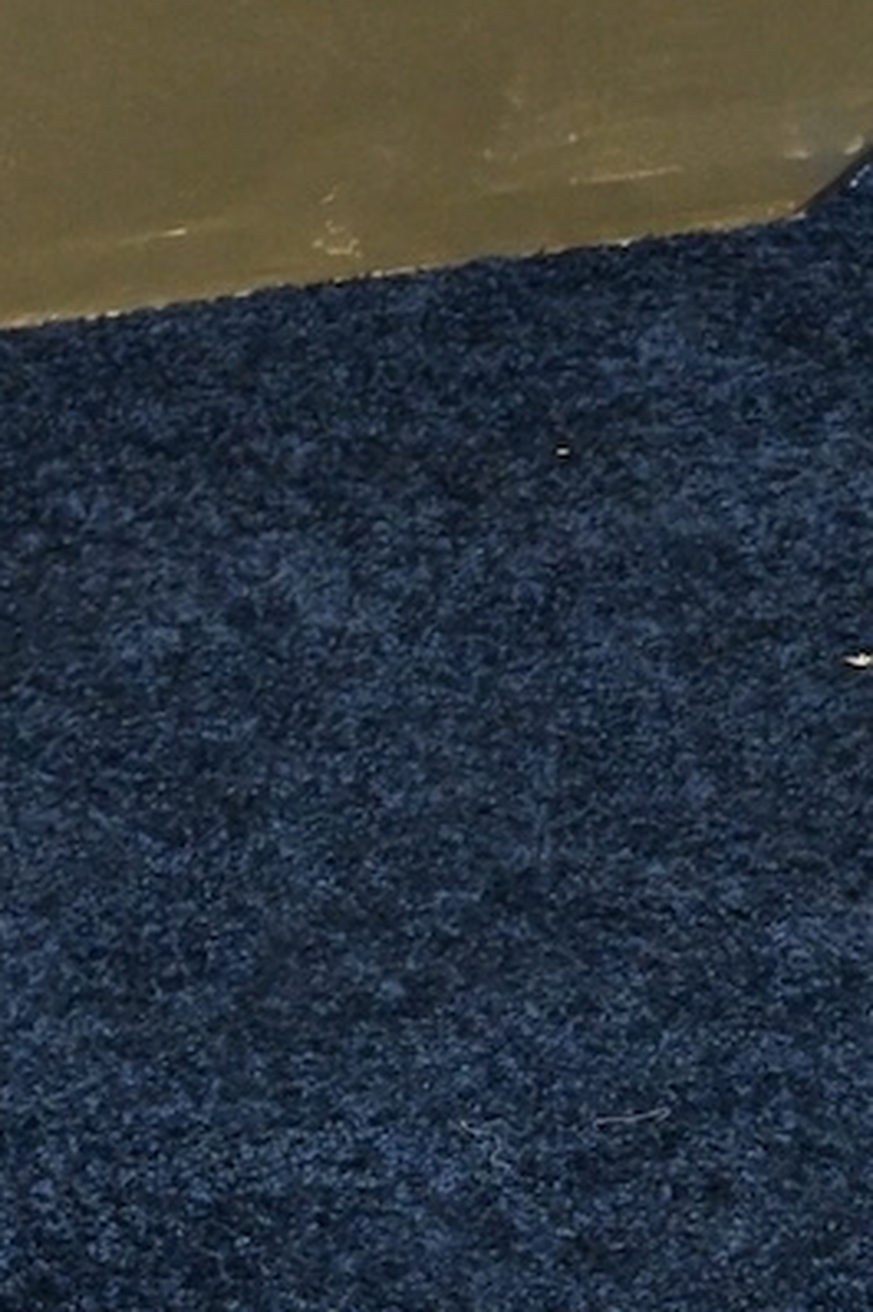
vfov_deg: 9.1
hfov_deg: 6.3
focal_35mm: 211
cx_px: 1896
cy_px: -1355
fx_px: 7681
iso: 2000
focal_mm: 42
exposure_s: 1/160
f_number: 6.3
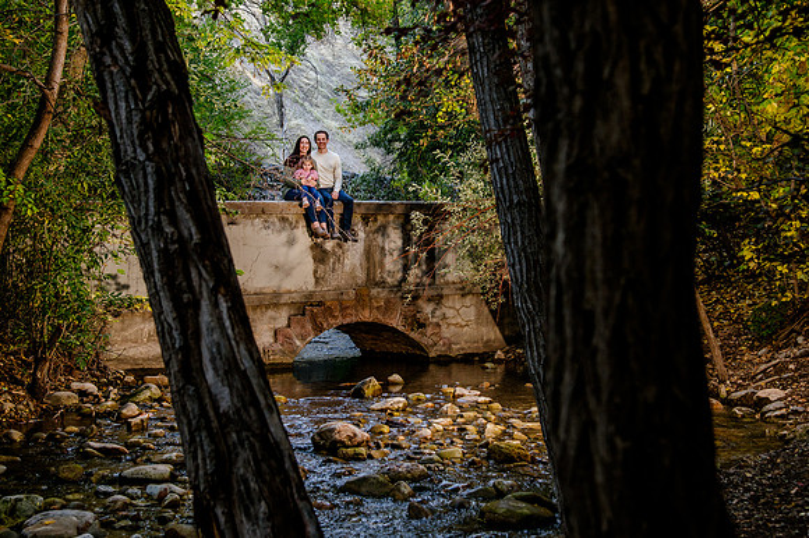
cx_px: 404
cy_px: 229
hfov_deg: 34.8
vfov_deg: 23.6
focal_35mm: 57
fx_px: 1289
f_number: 5
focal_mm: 50
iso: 640
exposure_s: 1/160
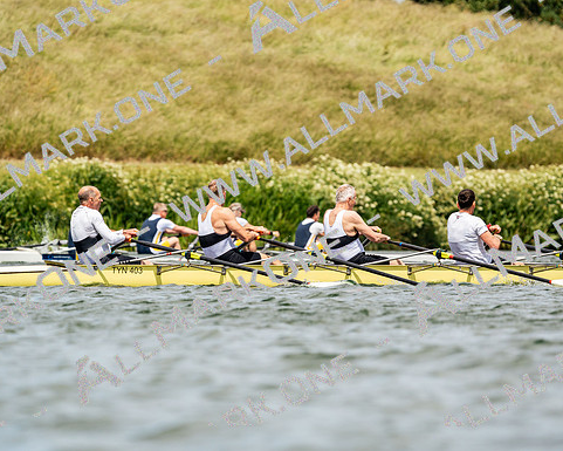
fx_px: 7433
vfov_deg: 3.5
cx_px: 314
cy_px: 226
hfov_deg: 4.3
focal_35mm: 446
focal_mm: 394
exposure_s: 1/2000
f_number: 6.3
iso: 250
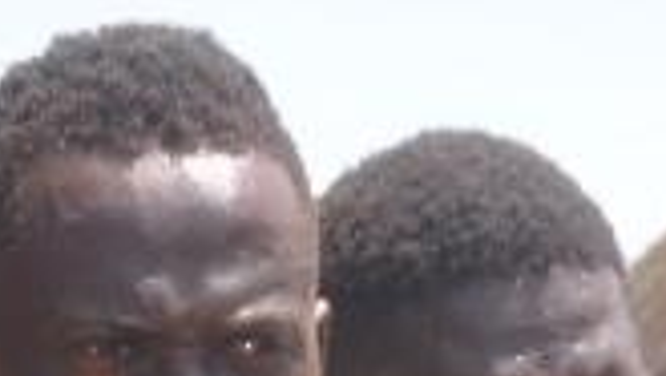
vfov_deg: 6.3
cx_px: 872
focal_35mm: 175
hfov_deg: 11.9
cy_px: 1205
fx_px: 3092
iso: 400
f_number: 10
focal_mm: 18
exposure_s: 1/200
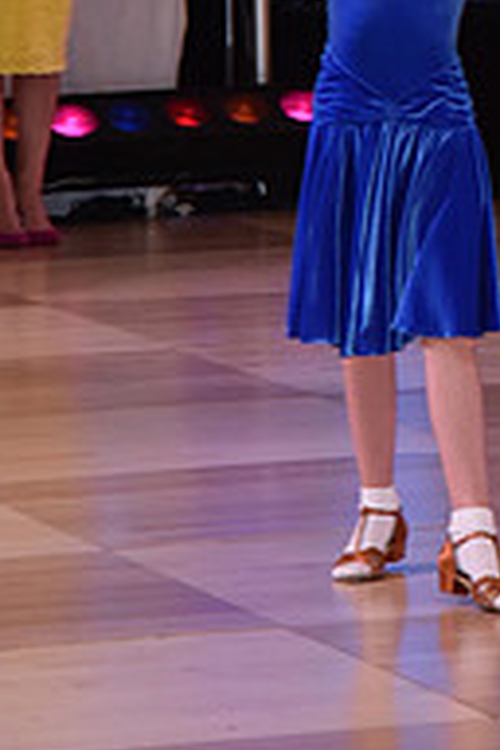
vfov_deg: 5.6
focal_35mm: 363
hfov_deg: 3.8
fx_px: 7562
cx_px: 588
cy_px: -195
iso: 1600
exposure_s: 1/250
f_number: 6.3
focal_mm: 120
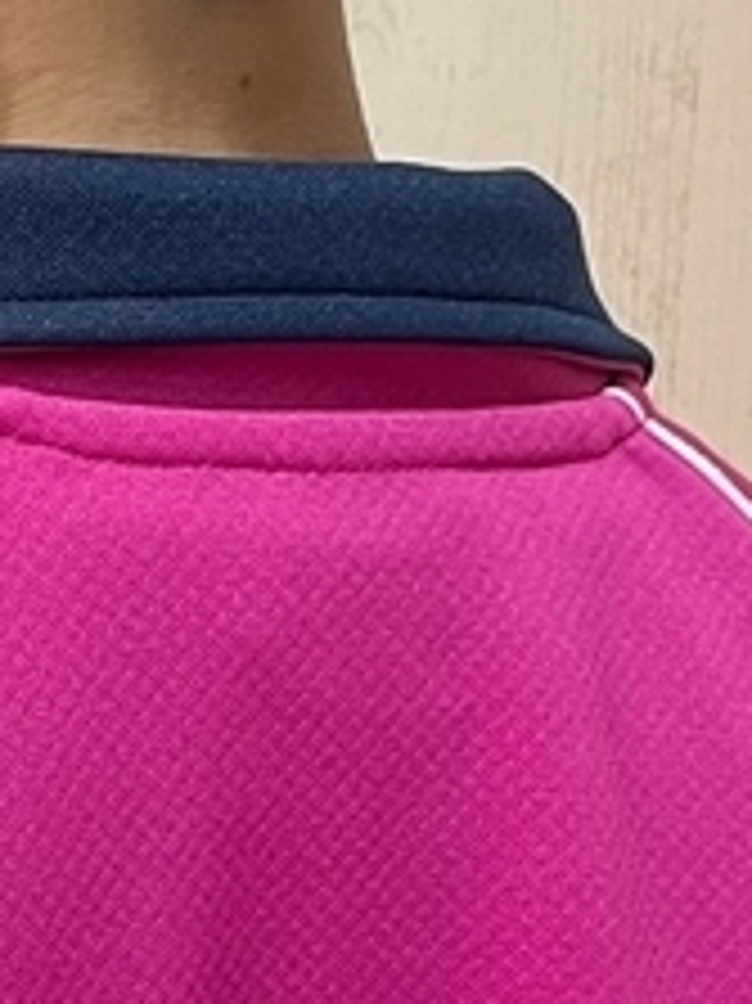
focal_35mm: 140
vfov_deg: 14.1
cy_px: 423
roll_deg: -2.2
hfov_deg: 10.4
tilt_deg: -10.0
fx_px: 4059
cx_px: -234
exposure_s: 1/67
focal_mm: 4.2
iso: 125
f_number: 1.6
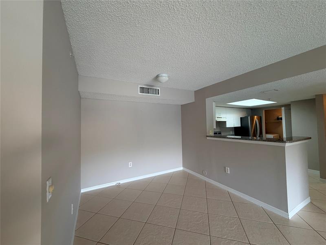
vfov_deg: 85.7
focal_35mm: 14
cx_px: 163
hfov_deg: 102.1
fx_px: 132
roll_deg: +1.0
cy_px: 122
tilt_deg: +1.2
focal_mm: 2.22
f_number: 2.2
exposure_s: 1/60
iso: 200
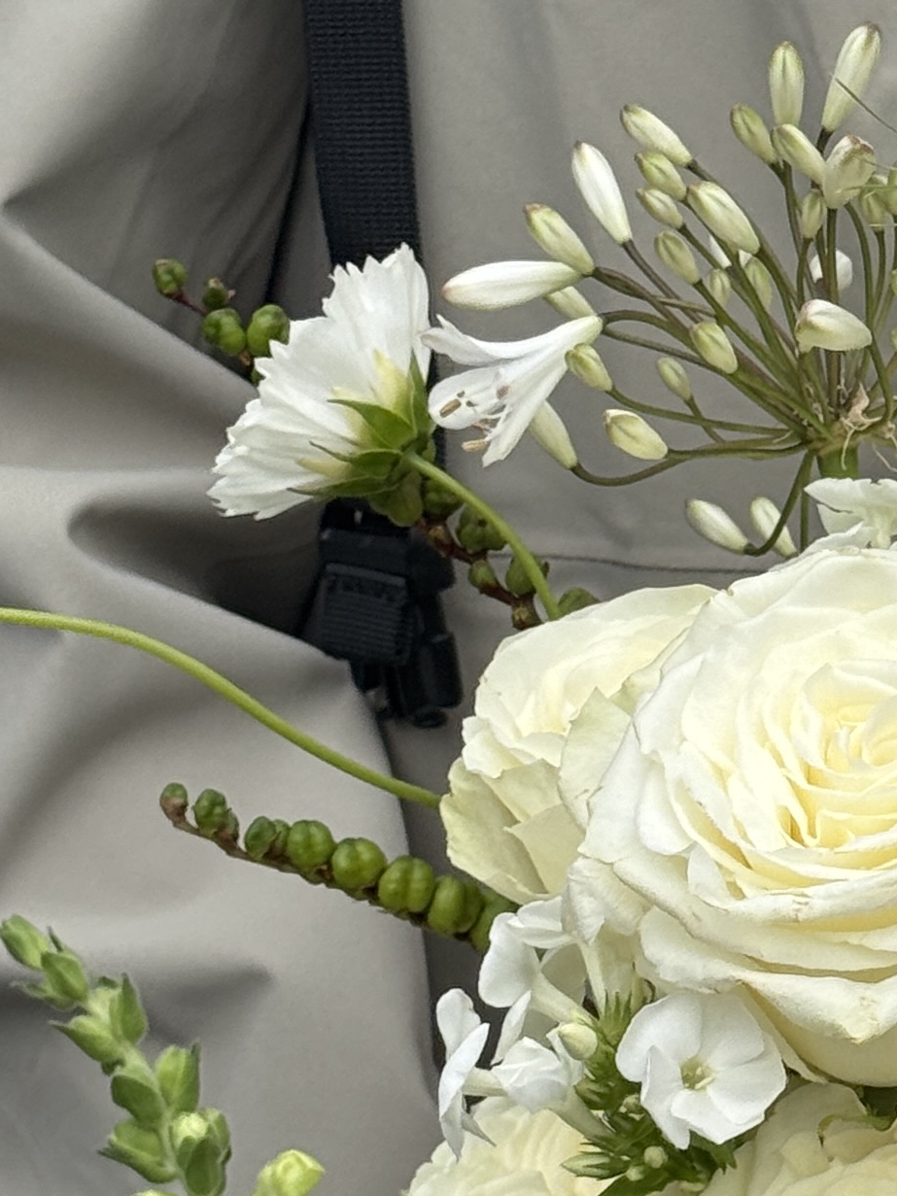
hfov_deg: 10.3
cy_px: 959
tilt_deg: -22.8
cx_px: 941
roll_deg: -1.6
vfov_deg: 13.8
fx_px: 4907
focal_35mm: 142
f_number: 1.78
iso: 64
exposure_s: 1/1681
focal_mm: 6.76
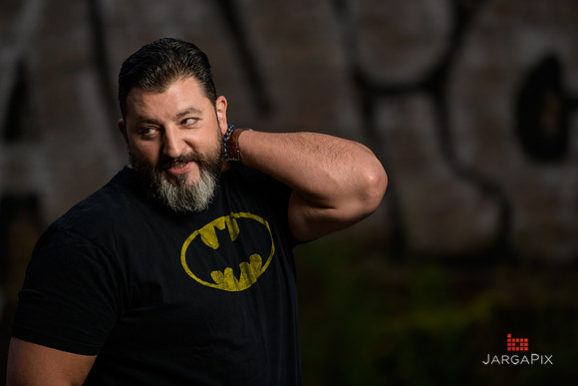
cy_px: 193
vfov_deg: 10.2
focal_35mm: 135
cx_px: 289
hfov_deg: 15.2
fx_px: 2168
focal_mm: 135
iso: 200
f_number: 2
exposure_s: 1/250
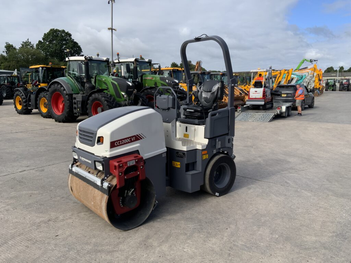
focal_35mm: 29
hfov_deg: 61.7
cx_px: 176
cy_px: 132
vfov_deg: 48.2
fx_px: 294
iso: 16
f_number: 1.8
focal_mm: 3
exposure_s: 1/1675
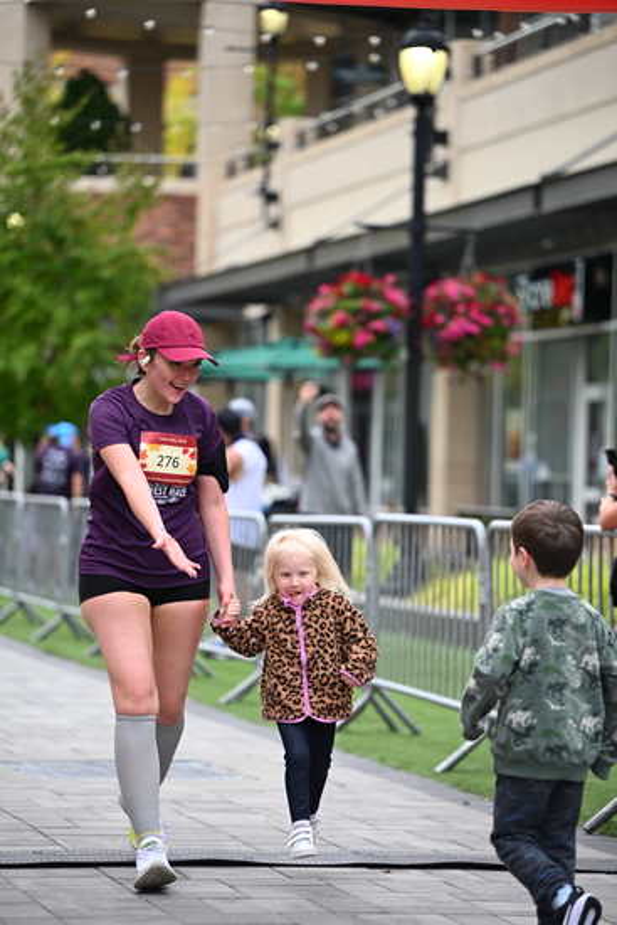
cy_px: 462
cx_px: 308
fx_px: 3211
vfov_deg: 16.4
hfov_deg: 11.0
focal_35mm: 125
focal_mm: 125
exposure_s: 1/2500
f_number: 2.8
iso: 640
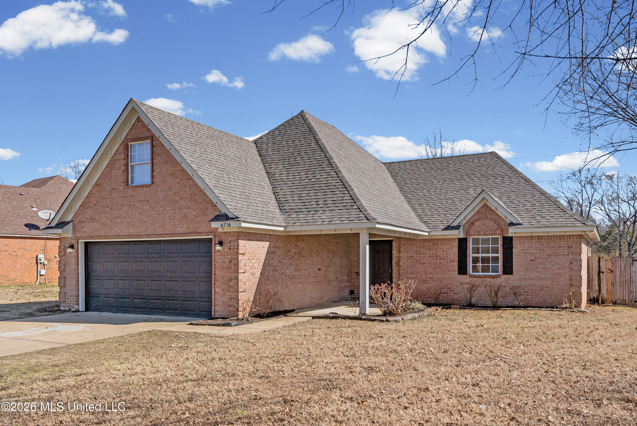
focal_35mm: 29
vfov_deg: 45.0
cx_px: 318
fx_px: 513
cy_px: 213
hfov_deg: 63.6
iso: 800
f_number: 9
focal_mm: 29
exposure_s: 1/2500
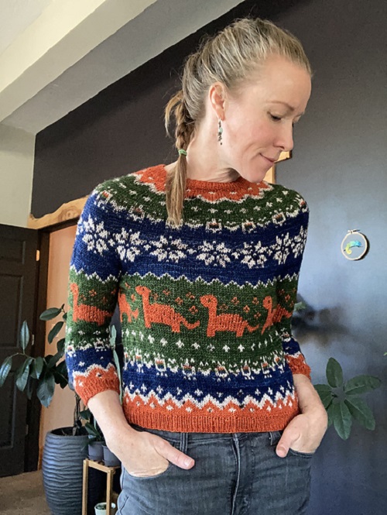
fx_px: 476
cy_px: 258
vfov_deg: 56.8
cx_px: 194
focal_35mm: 32
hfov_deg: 44.2
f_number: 2.2
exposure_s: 1/60
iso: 250
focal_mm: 2.87
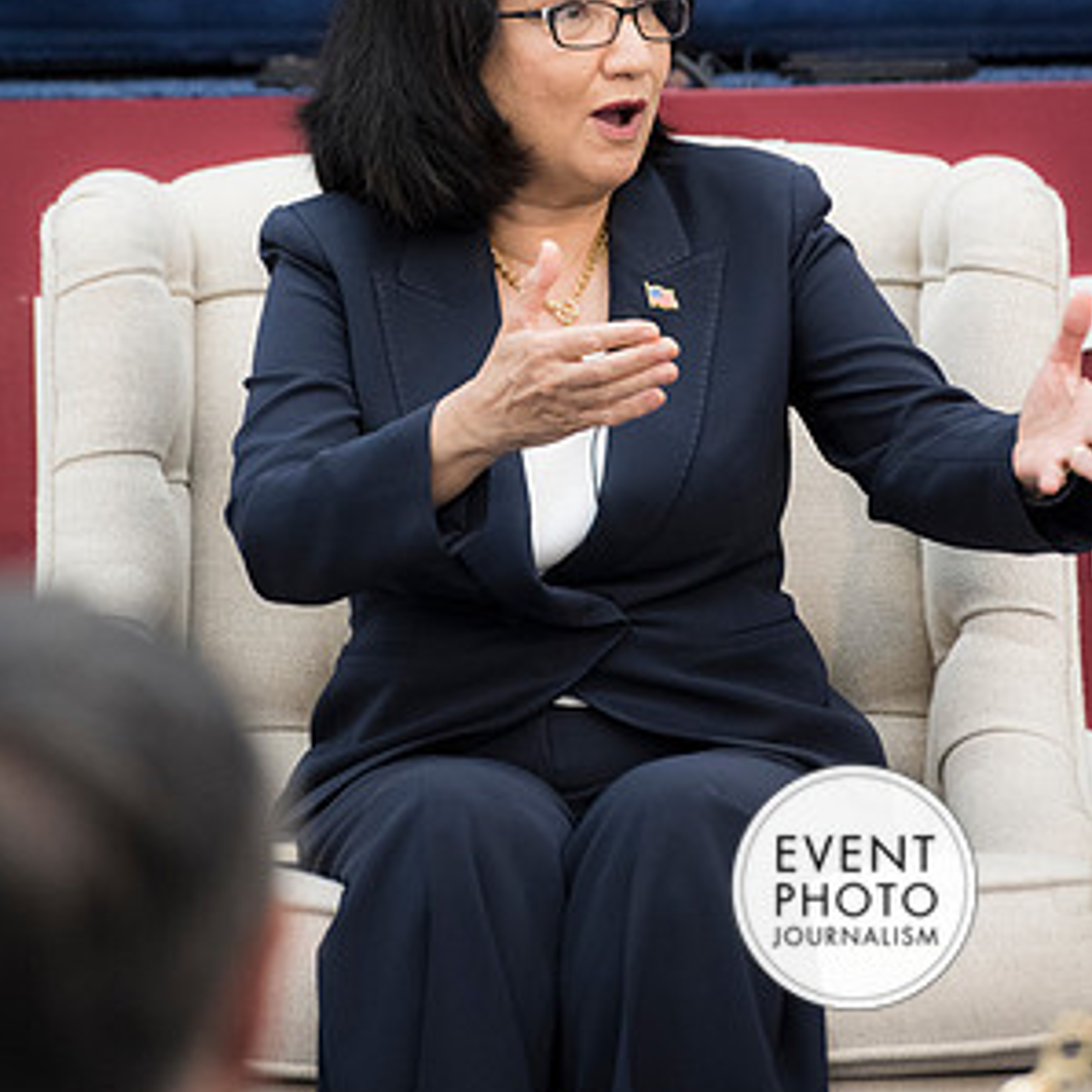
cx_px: 546
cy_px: 300
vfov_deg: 5.5
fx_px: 11457
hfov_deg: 5.5
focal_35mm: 321
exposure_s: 1/500
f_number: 5.6
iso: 2500
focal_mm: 250
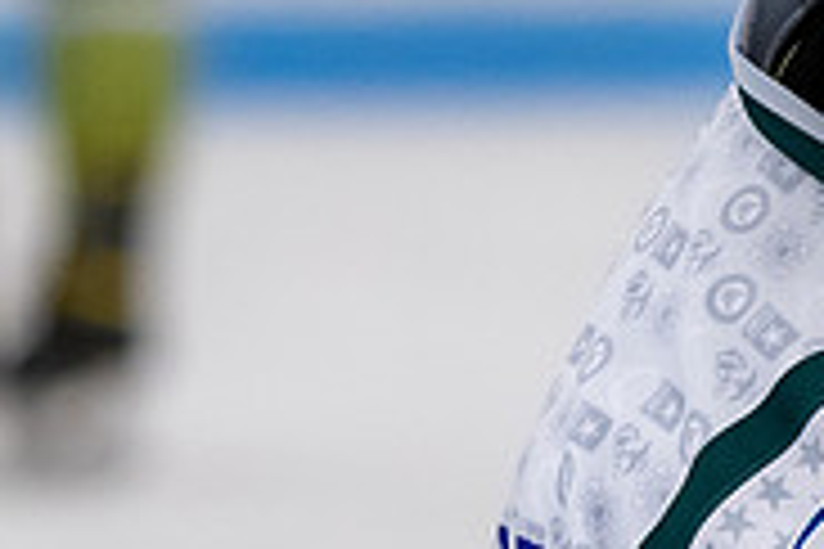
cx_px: 922
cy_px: -116
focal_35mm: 949
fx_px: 21720
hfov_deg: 2.2
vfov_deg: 1.4
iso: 2000
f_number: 3.2
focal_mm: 165
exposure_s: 1/800
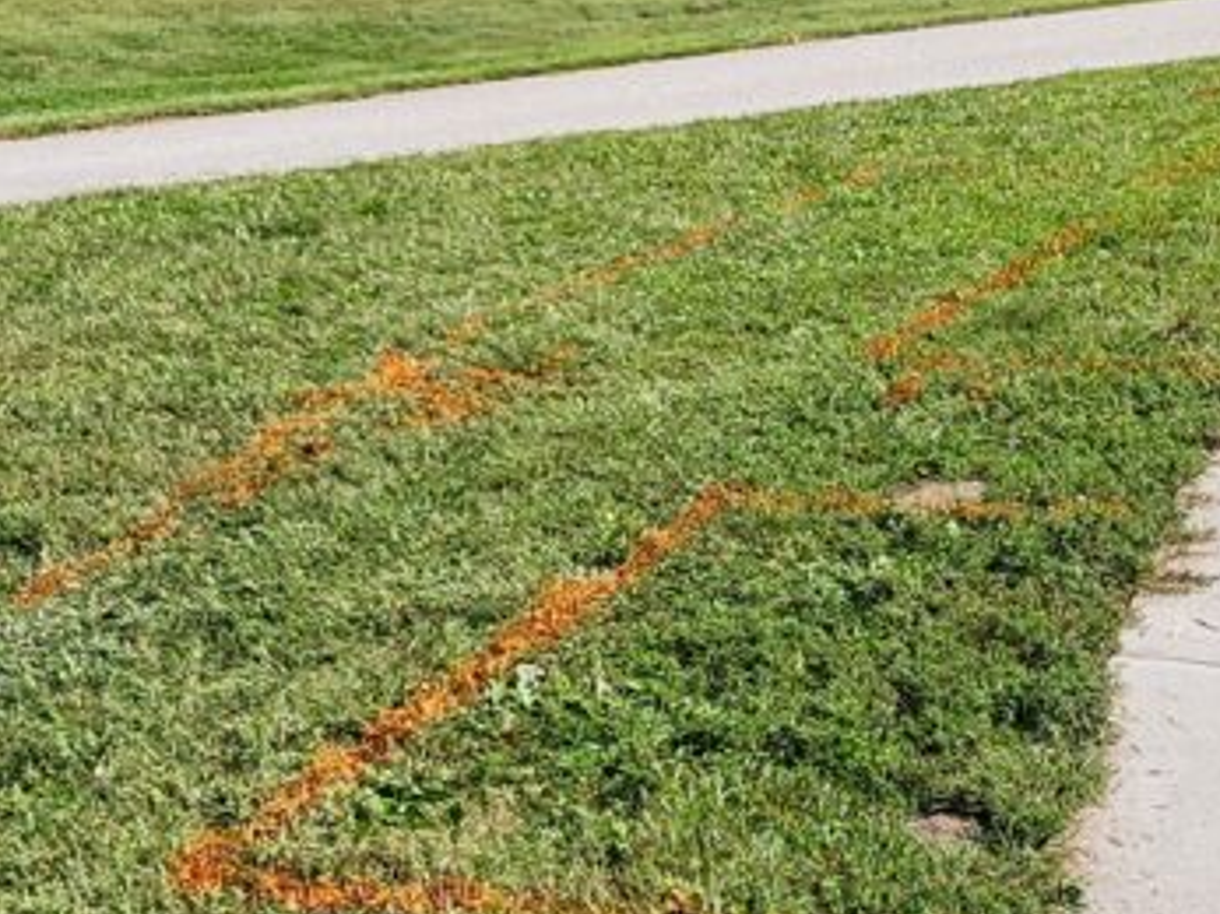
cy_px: 243
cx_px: 728
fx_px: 1903
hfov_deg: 35.4
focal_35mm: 54
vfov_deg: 26.7
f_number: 2.2
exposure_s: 1/1983
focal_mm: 2.2
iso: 50
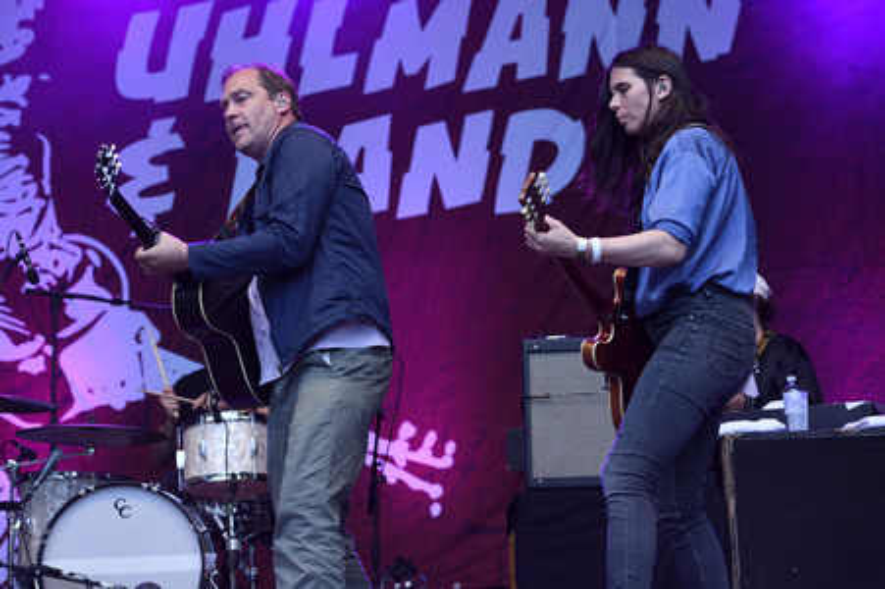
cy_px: 294
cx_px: 442
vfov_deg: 19.4
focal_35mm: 70
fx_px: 1720
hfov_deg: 28.9
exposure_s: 1/500
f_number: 3.5
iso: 800
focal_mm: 70
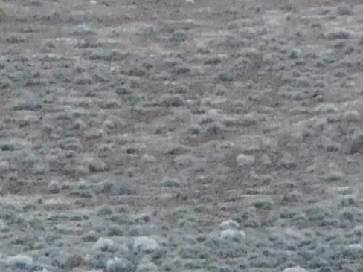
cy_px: 557
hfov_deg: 3.5
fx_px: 6009
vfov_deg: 2.6
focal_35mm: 573
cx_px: 39
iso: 400
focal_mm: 16.1
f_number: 4.5
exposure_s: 1/125
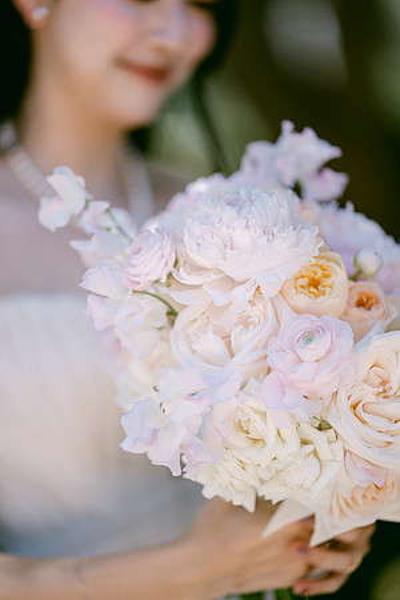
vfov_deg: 19.5
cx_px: 200
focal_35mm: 105
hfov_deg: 13.0
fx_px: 1750
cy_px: 300
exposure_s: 1/800
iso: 64
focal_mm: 105
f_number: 1.4
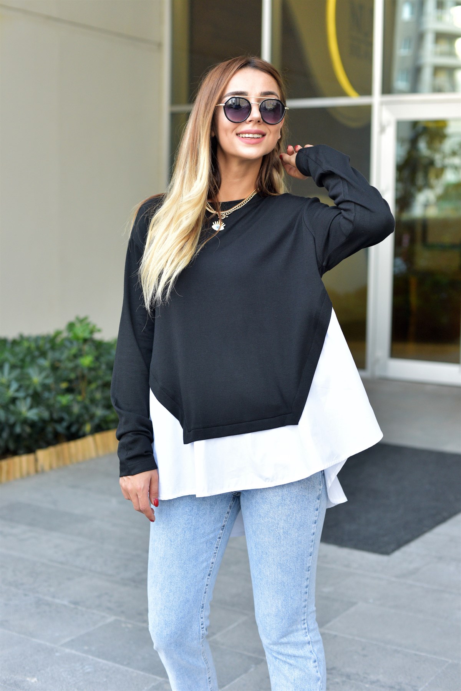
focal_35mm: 50
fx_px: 960
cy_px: 346
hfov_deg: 27.0
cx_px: 230
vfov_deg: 39.6
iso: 1000
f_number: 3.2
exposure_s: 1/250
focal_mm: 50
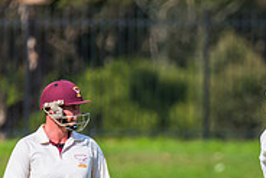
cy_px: 245
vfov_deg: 0.9
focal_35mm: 1513
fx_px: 11188
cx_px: 331
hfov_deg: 1.4
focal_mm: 450
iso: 500
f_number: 6.3
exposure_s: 1/4000
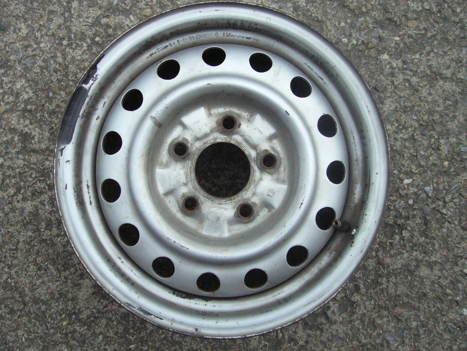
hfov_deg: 52.6
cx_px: 234
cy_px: 176
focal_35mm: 35
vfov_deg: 40.7
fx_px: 472
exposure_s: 1/250
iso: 400
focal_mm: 5.8
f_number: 5.6
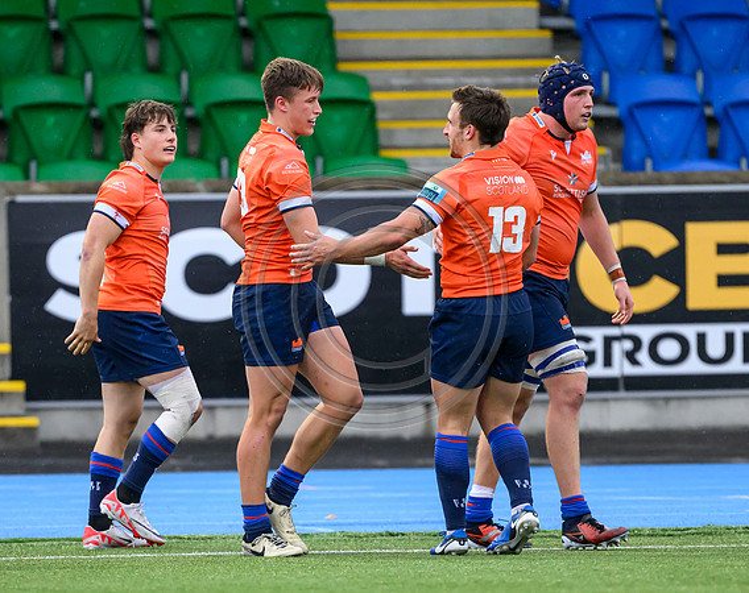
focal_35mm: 802
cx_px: 237
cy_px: 472
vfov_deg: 1.9
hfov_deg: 2.4
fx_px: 17707
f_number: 2.8
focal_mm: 400
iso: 2500
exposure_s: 1/1600
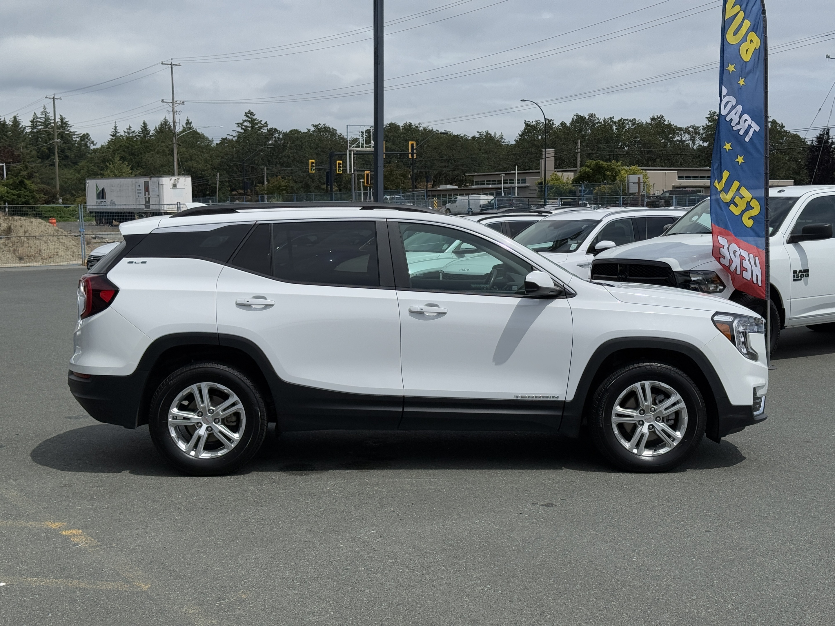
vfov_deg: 30.3
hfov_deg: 39.7
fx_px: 1158
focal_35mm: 48
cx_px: 418
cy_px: 313
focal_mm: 6.76
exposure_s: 1/11364
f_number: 1.78
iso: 64
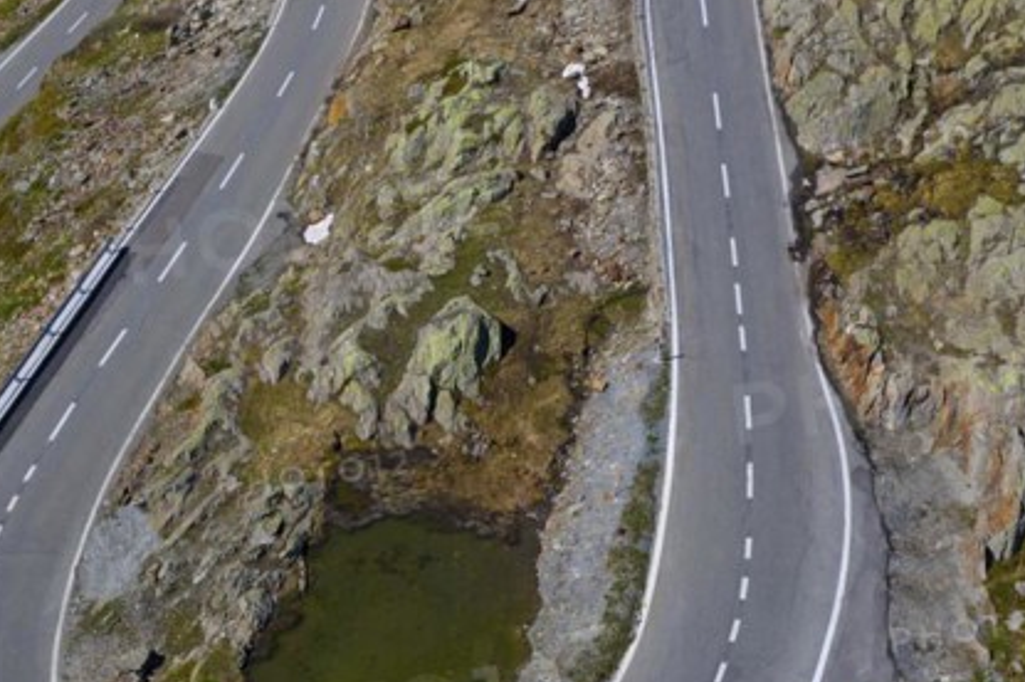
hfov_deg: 36.5
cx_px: 338
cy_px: 576
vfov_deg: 24.5
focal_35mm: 54
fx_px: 1536
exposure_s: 1/1000
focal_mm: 10.26
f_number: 4.5
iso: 100
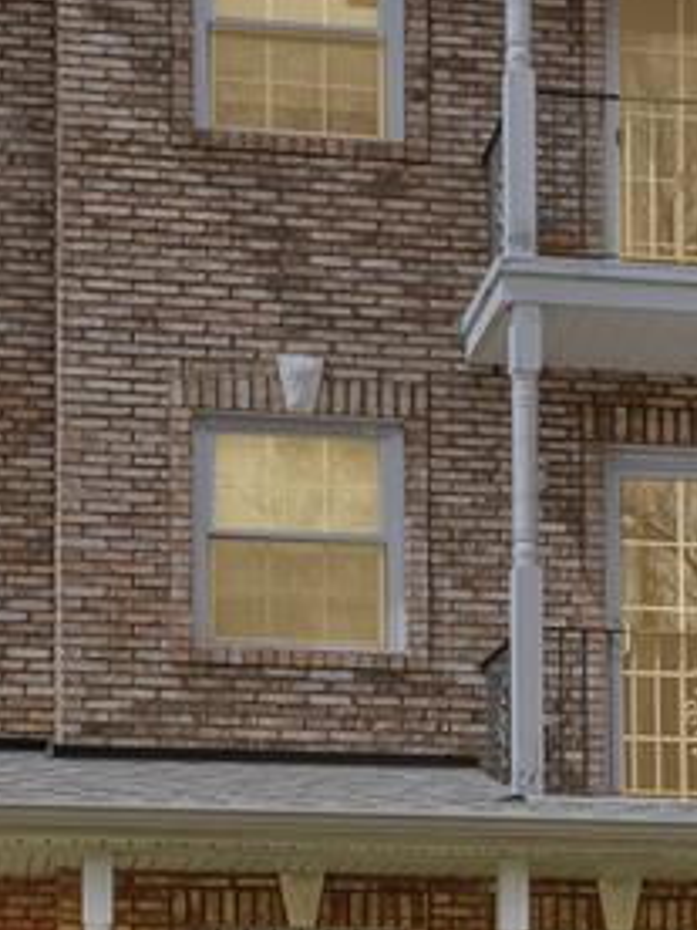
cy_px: 640
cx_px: 673
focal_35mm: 60
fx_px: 1607
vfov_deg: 31.9
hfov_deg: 23.6
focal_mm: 16.8
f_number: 9
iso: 100
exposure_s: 1/160
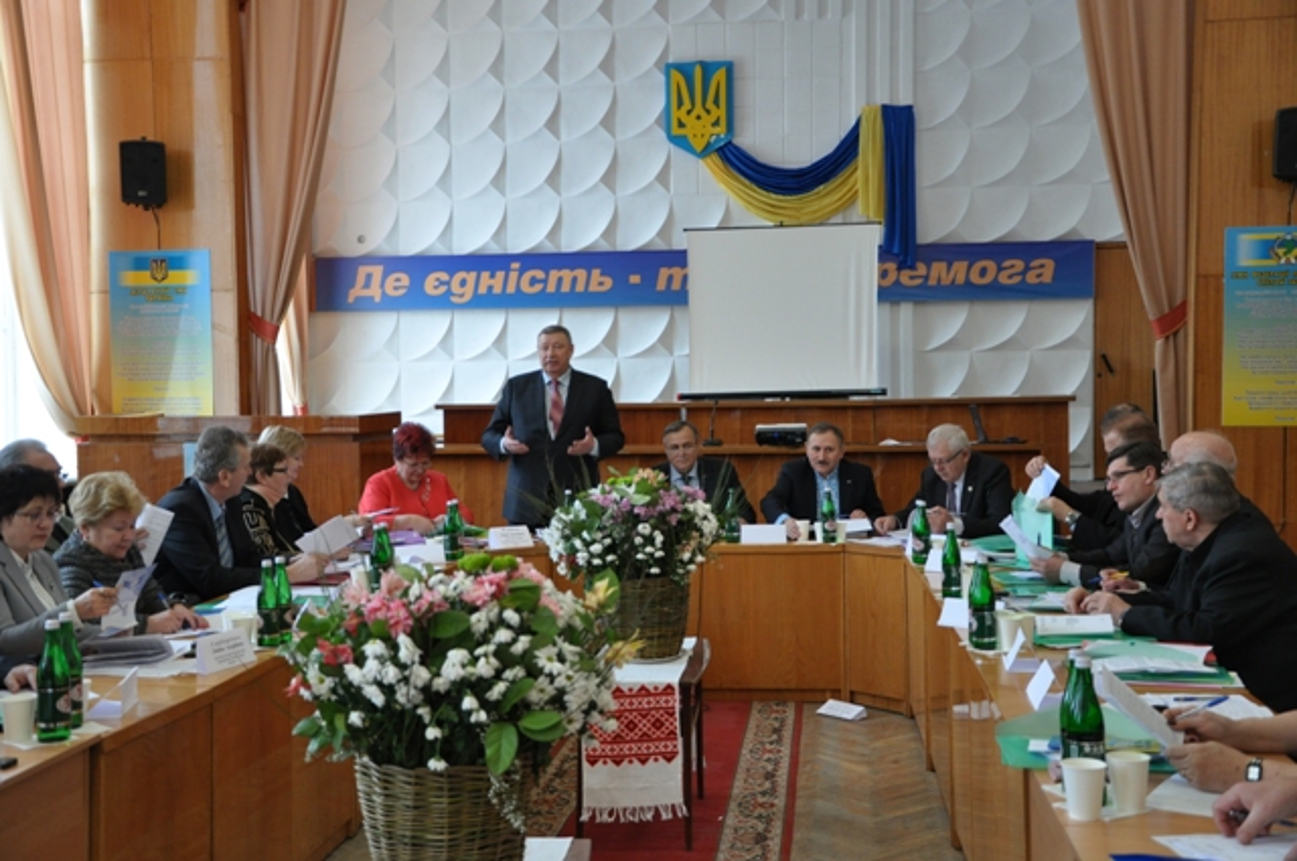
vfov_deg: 29.8
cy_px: 430
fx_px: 1619
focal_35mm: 45
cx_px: 648
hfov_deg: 43.7
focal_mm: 30
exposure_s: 1/50
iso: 1000
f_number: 4.2
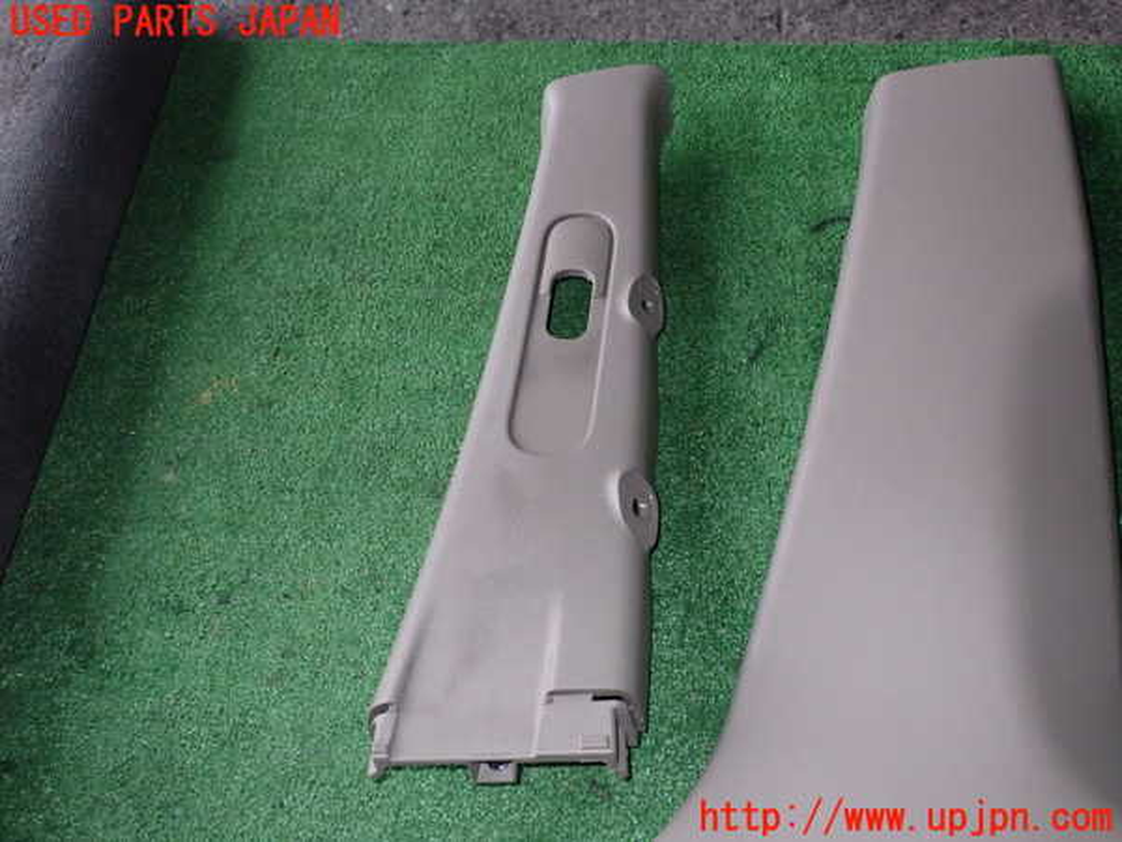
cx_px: 561
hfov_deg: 60.0
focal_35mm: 30
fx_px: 972
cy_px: 421
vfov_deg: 46.8
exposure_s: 1/30
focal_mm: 5.4
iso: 800
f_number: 9
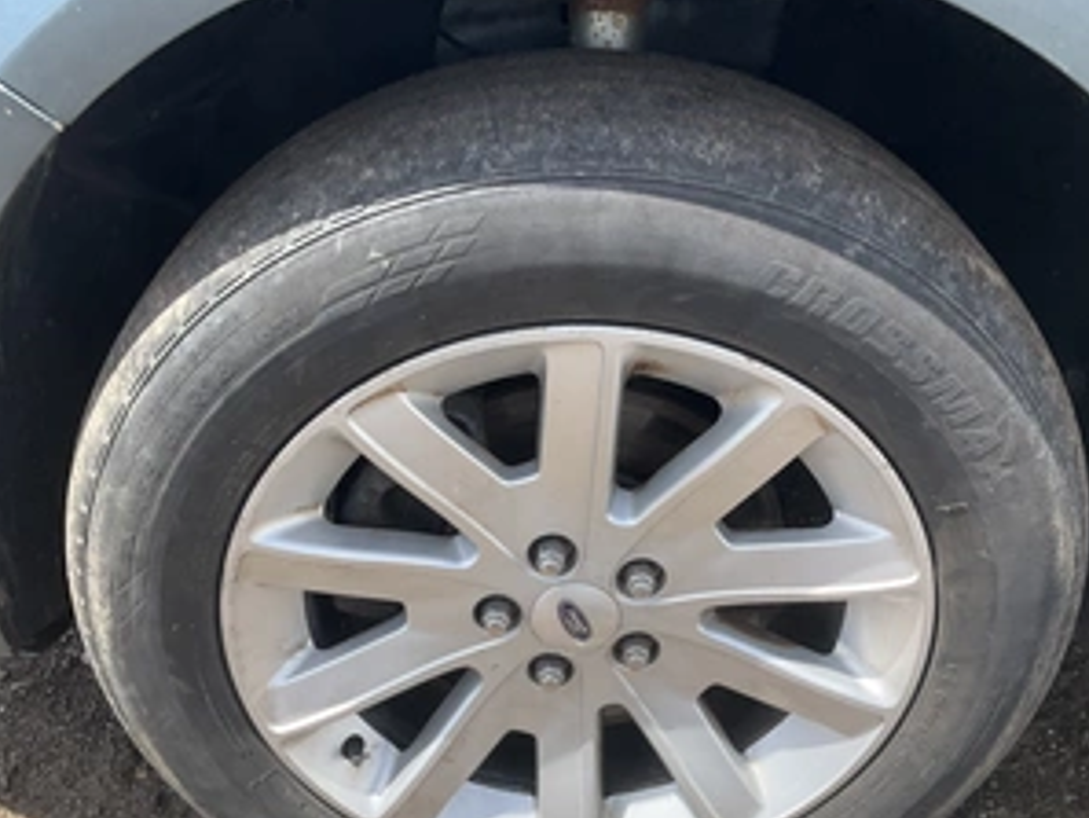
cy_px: 525
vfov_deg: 36.6
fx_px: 1227
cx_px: 546
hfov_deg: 47.8
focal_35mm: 39
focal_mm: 3
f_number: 1.8
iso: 25
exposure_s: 1/469
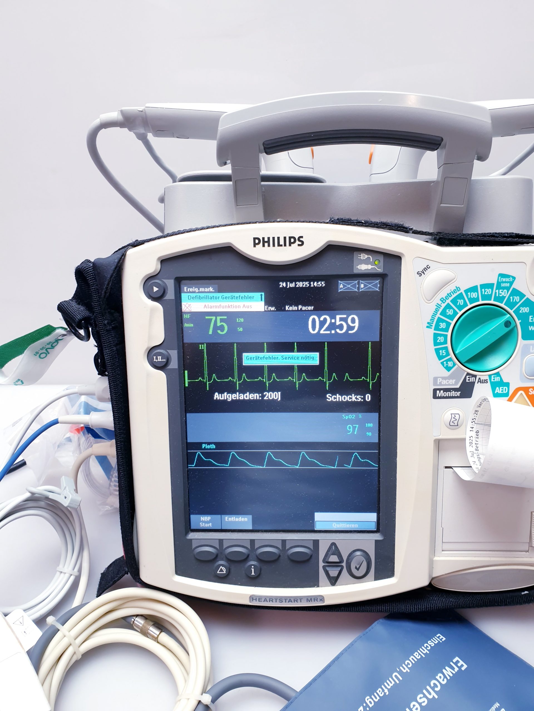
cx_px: 267
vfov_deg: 67.3
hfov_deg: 53.1
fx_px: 535
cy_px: 356
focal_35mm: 26
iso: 64
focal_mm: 4.3
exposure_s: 1/50
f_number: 2.4
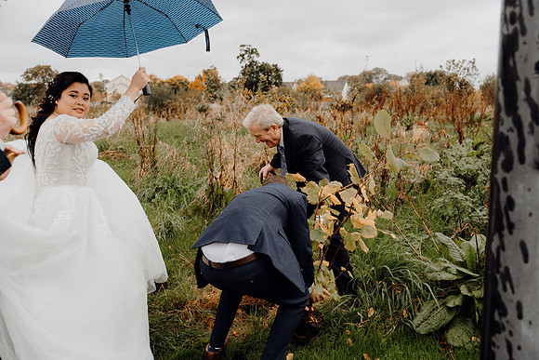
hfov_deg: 55.8
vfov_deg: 38.9
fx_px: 509
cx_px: 270
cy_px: 180
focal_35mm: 34
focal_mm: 34
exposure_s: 1/160
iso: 500
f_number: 3.5
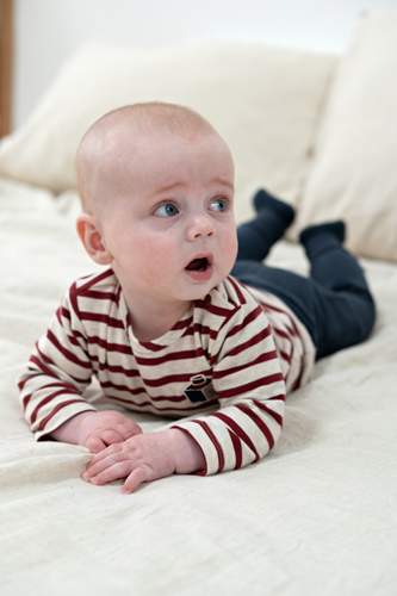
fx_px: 828
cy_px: 298
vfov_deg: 39.6
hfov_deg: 27.0
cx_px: 198
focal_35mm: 50
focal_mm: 50
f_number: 4
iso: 1600
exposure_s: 1/125
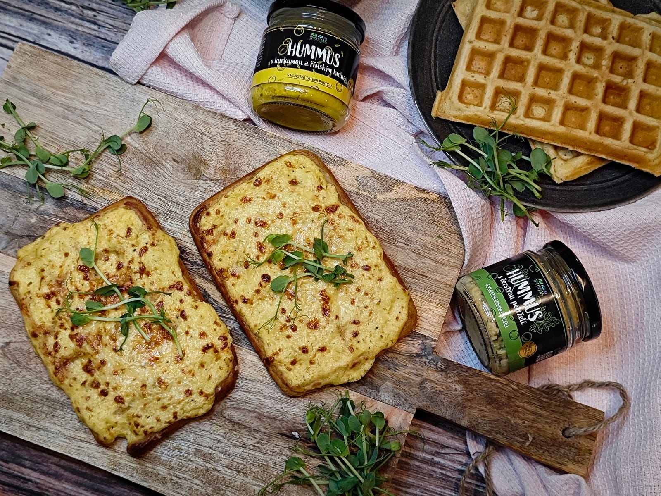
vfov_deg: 58.9
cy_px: 248
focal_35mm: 23
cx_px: 330
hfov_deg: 73.9
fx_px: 439
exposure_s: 1/60
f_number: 1.8
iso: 640
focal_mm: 5.43
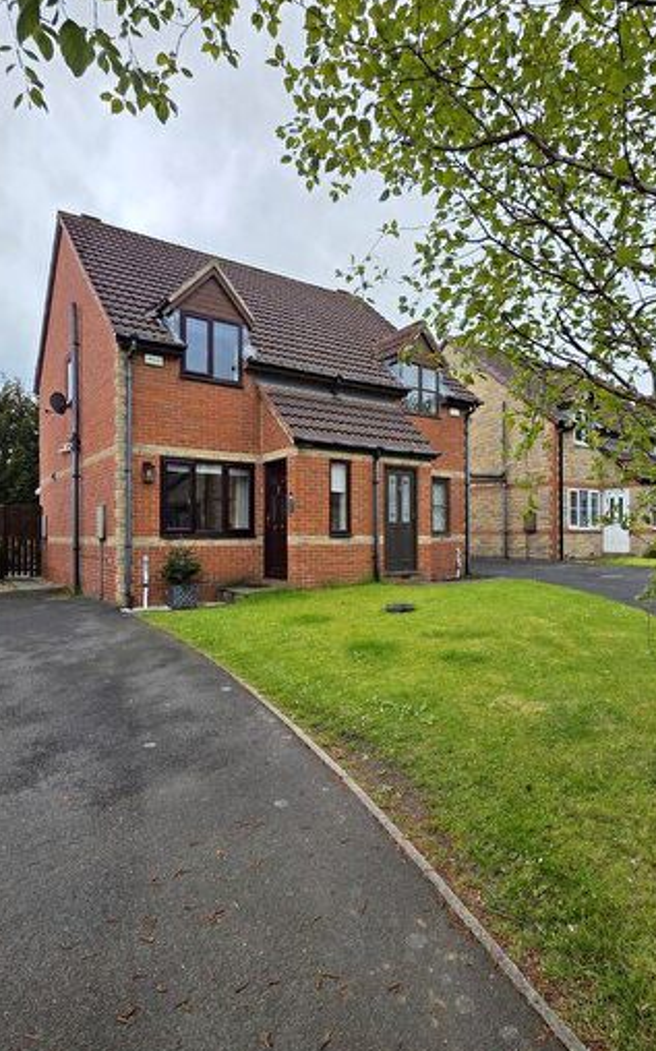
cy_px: 531
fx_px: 544
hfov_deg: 62.1
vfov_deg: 88.0
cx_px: 344
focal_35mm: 19
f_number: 1.9
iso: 40
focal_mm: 2.2
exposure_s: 1/1765
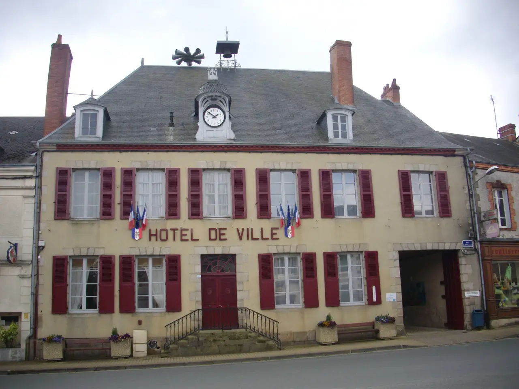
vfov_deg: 38.7
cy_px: 194
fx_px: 555
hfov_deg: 50.1
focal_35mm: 37
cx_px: 260
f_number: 5.6
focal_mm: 6.2
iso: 100
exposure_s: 1/160
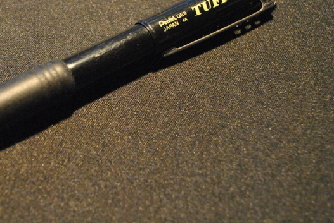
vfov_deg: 19.5
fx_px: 650
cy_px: 96
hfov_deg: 28.2
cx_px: 69
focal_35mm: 70
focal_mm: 24
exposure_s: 1/25
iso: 1600
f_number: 4
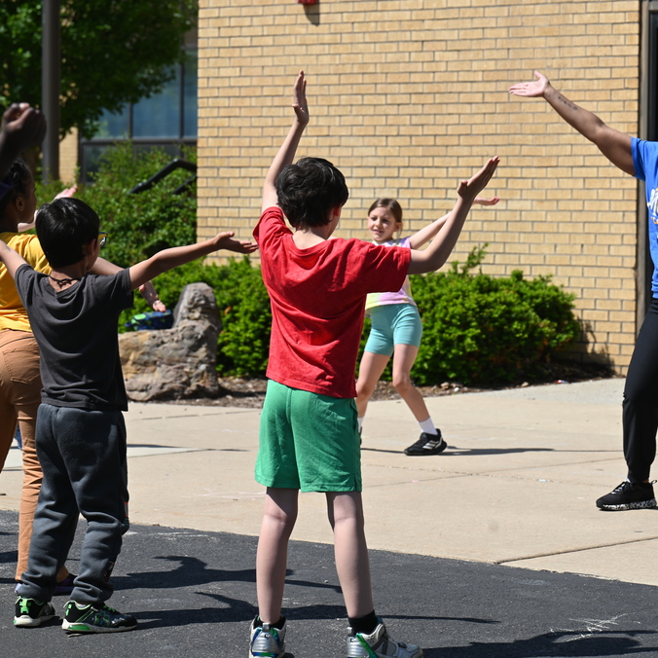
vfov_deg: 12.9
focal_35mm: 135
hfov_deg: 12.9
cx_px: 452
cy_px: 329
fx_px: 2903
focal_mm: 105
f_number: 7.1
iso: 100
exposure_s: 1/400
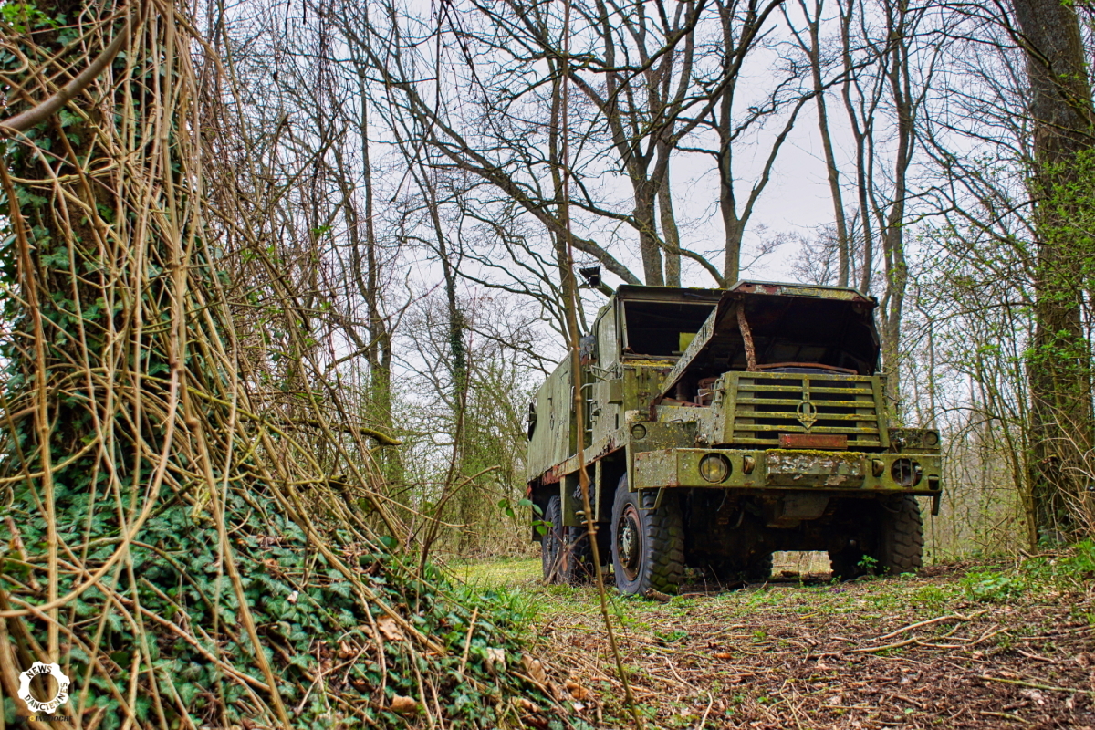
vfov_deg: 36.9
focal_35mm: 36
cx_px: 548
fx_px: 1095
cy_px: 365
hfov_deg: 53.1
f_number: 4.5
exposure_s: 1/160
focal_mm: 24
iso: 160
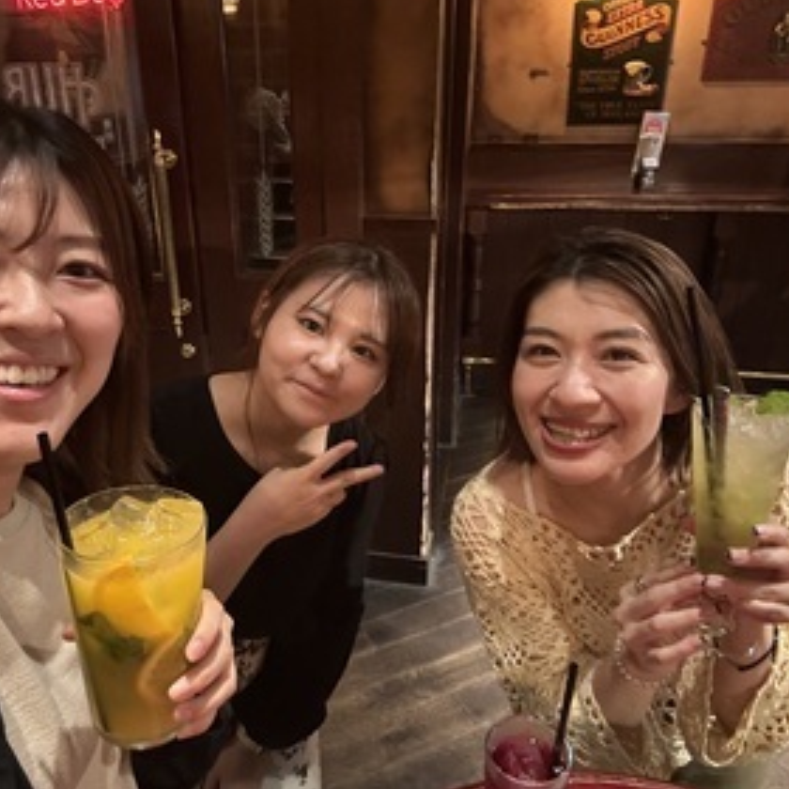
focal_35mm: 29
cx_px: 358
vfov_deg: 55.6
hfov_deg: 55.5
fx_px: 748
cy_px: 378
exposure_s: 1/20
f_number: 1.9
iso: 640
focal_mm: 2.69
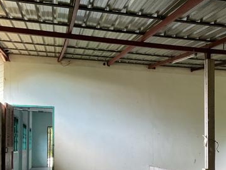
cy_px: 143
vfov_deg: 26.9
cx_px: 162
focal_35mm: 53
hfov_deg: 35.6
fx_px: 346
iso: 125
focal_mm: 3
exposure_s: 1/60
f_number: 1.8
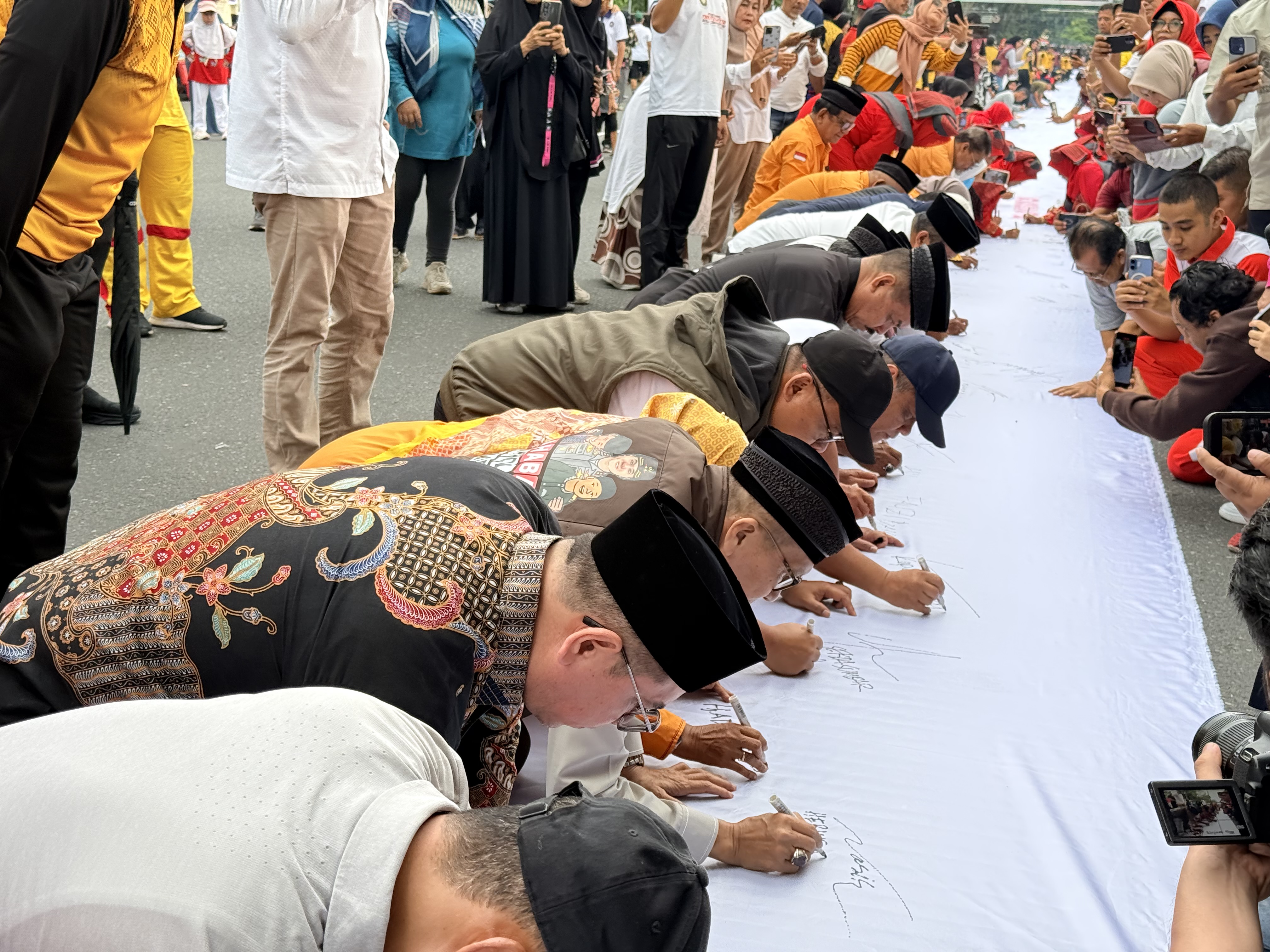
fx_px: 1761
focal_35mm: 48
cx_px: 635
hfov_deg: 39.7
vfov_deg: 30.3
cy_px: 476
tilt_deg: -14.5
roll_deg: -2.6
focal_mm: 6.76
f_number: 1.78
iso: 125
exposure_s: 1/225
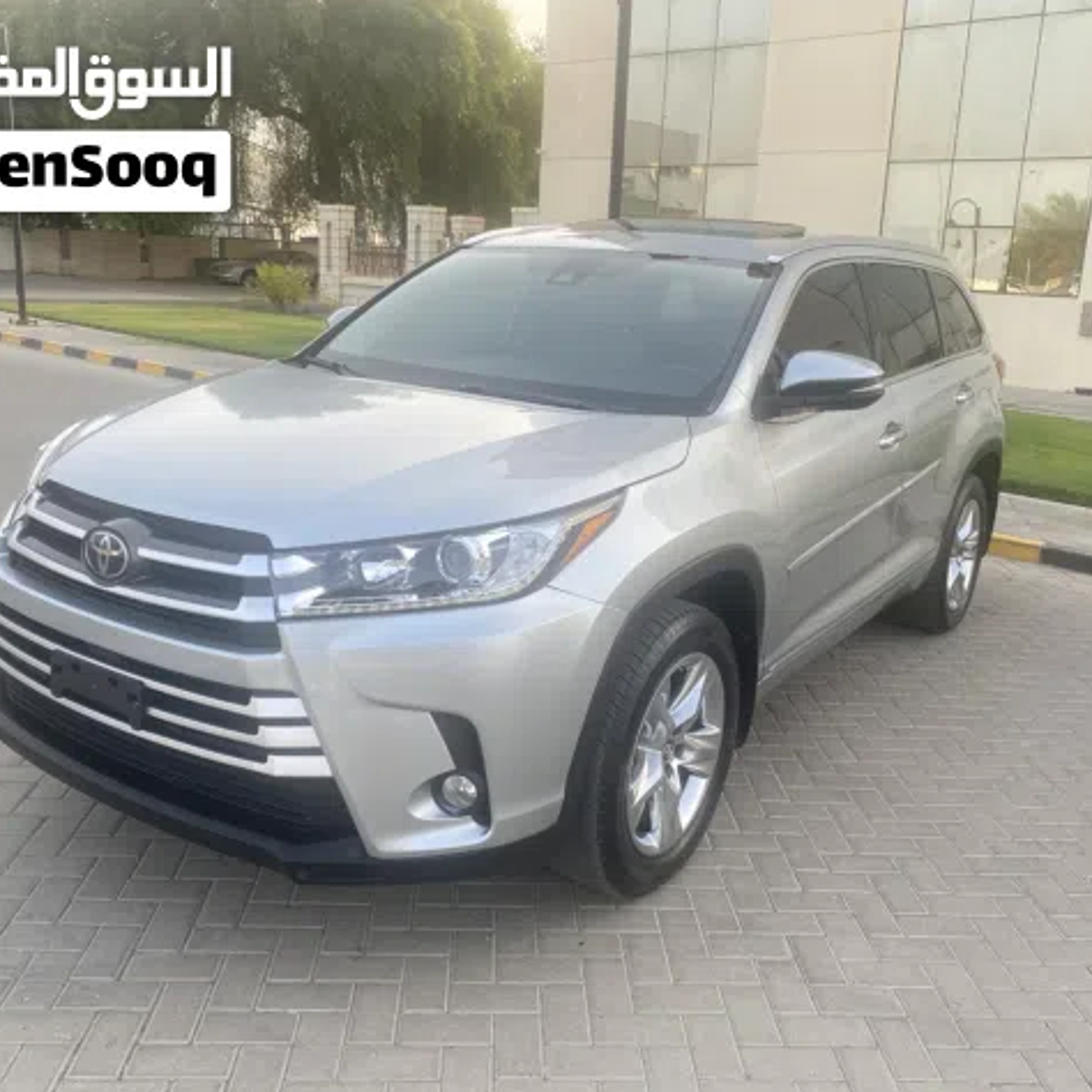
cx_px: 578
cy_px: 544
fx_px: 1106
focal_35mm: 31
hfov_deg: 52.5
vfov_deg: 52.5
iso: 32
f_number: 1.8
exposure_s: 1/379
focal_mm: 4.25
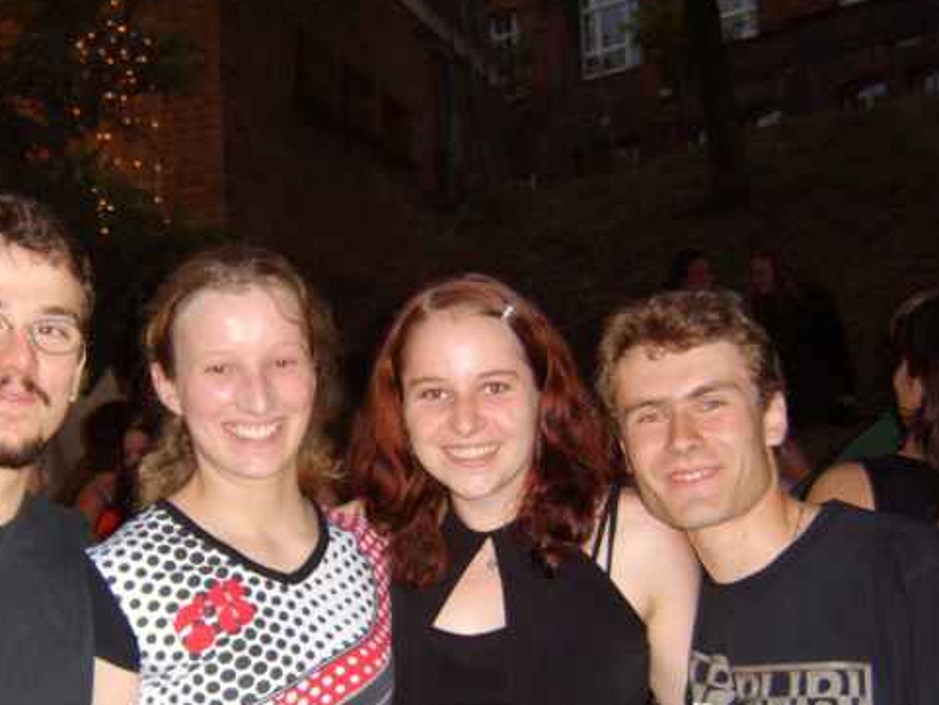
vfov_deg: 32.0
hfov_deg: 41.6
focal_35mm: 45
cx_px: 325
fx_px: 1221
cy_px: 451
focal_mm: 8.13
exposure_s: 1/30
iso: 141
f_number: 2.7
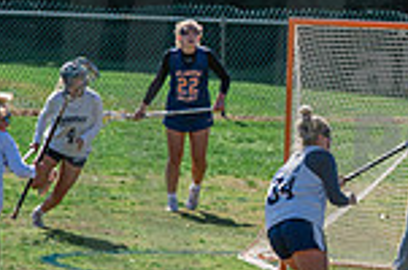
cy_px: 96
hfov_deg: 2.9
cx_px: 540
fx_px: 8064
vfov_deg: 1.9
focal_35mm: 713
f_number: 5.6
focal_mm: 185
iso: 250
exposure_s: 1/2000
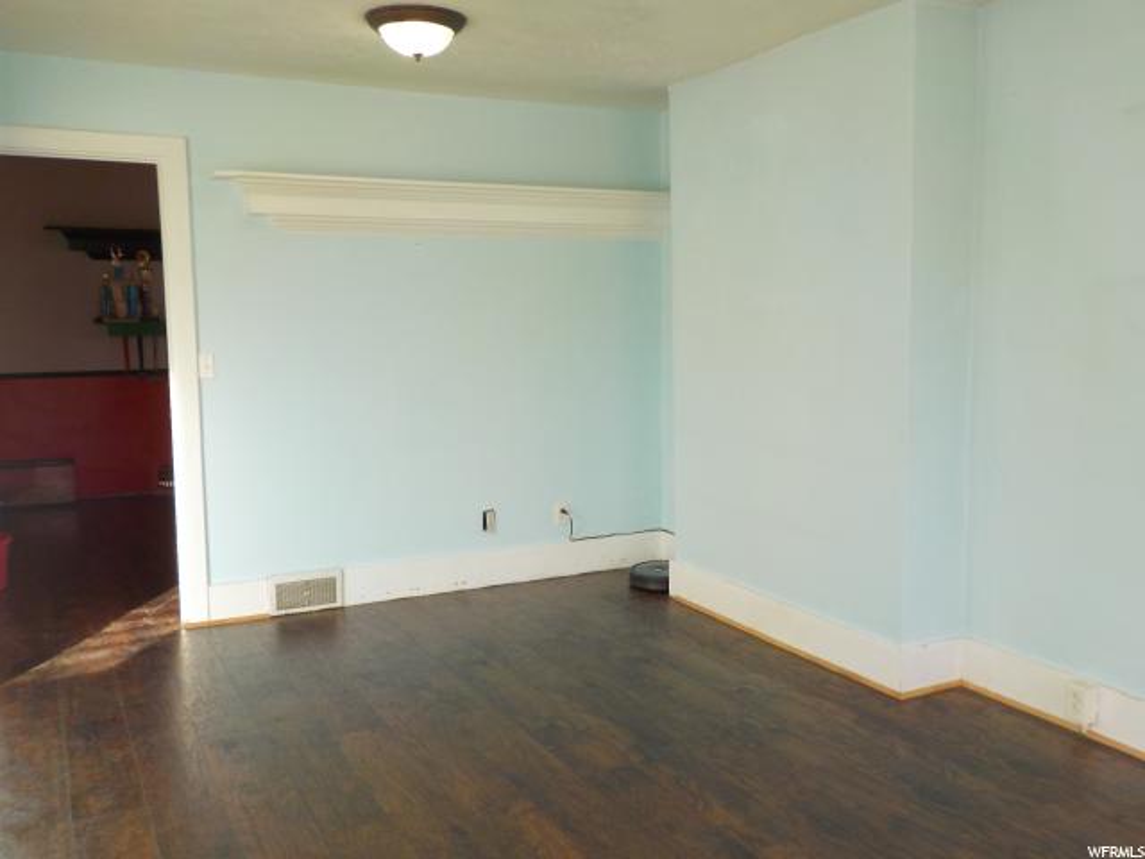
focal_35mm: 30
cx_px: 572
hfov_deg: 60.0
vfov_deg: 46.8
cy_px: 430
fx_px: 992
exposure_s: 1/40
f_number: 3.3
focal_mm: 4.1
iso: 125
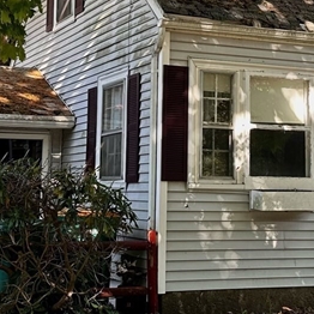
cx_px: 177
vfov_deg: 20.7
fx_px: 852
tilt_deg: +7.7
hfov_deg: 20.9
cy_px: 78
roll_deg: -0.8
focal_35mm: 83
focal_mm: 6.86
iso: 80
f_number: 1.78
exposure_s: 1/343
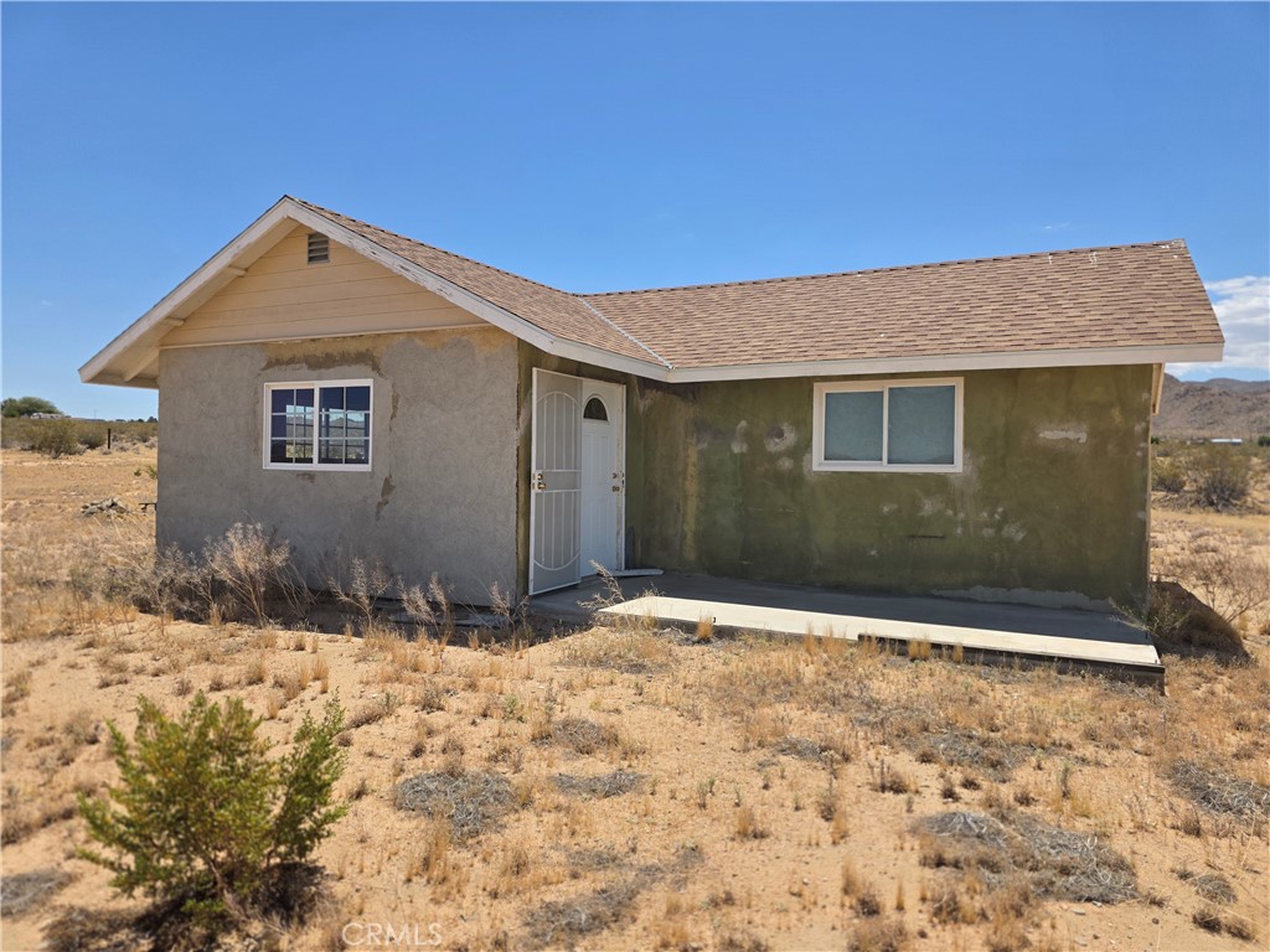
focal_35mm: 23
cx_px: 635
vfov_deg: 58.9
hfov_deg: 73.9
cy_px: 476
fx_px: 844
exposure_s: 1/7944
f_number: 1.7
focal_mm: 6.3
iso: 80
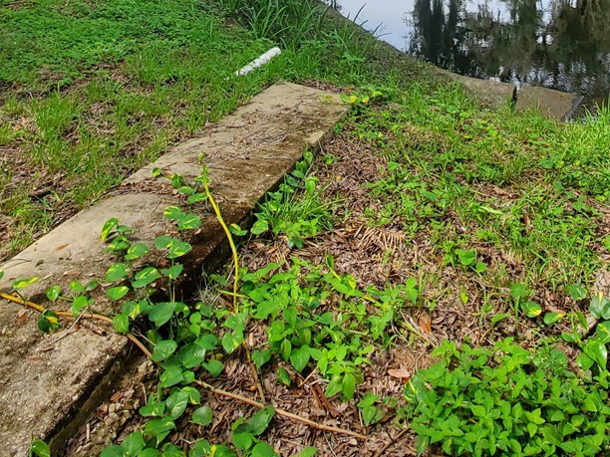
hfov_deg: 52.5
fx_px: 599
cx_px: 424
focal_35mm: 34
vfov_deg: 32.2
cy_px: -130
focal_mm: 1.8
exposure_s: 1/268
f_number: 2.2
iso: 50
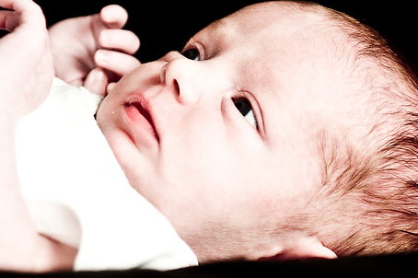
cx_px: 215
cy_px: 114
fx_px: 1555
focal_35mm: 134
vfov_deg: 10.2
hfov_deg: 15.3
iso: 200
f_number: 2.8
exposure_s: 1/100
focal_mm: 70
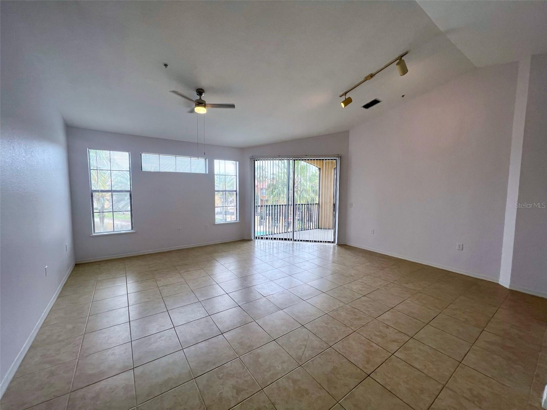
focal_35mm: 13
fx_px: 205
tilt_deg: -4.8
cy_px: 205
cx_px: 274
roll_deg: +0.0
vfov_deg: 89.9
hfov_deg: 106.2
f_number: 1.8
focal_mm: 1.57
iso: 32
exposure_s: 1/122
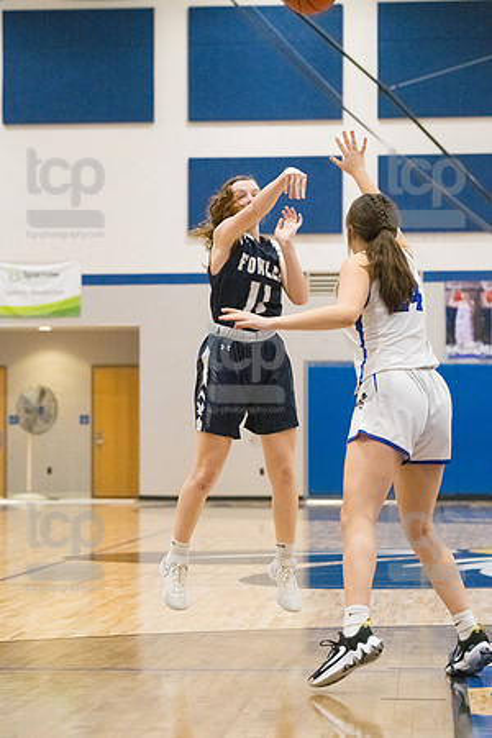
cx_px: 246
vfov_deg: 19.5
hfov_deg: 13.0
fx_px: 2152
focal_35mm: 105
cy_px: 369
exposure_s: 1/1600
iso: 10000
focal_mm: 105
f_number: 4.5
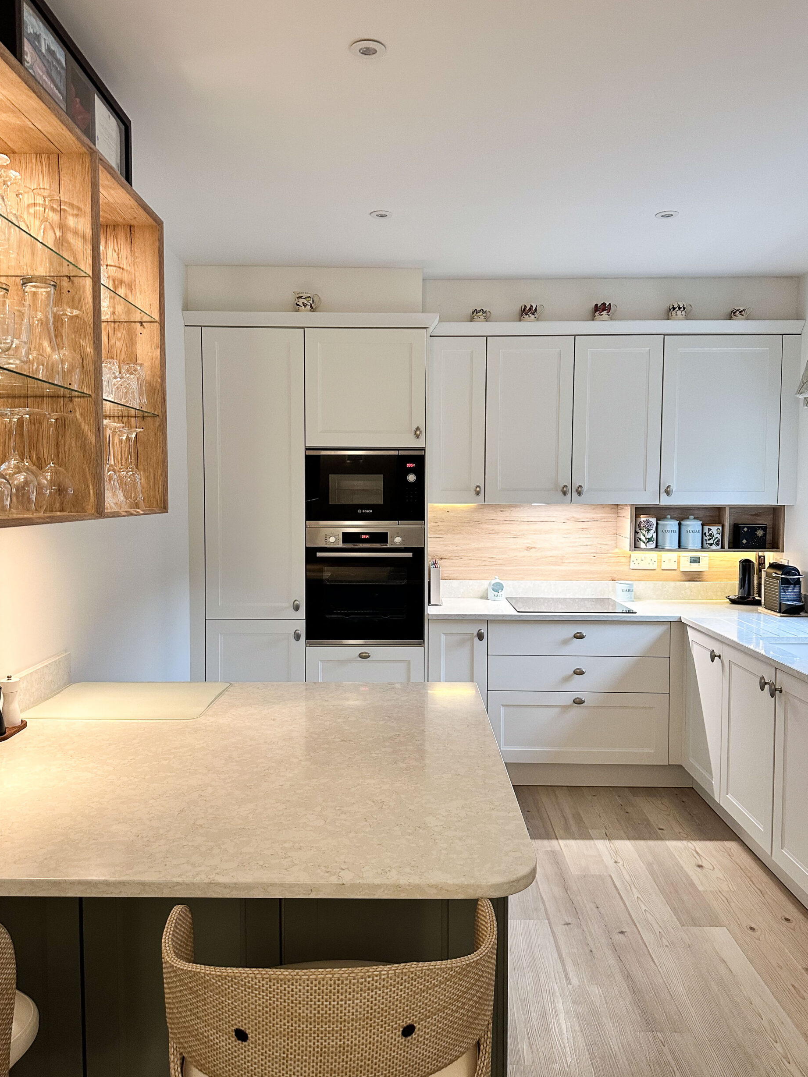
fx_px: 778
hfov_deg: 54.9
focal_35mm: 25
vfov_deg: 69.4
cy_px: 536
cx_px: 397
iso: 250
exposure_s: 1/60
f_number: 1.8
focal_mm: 6.86
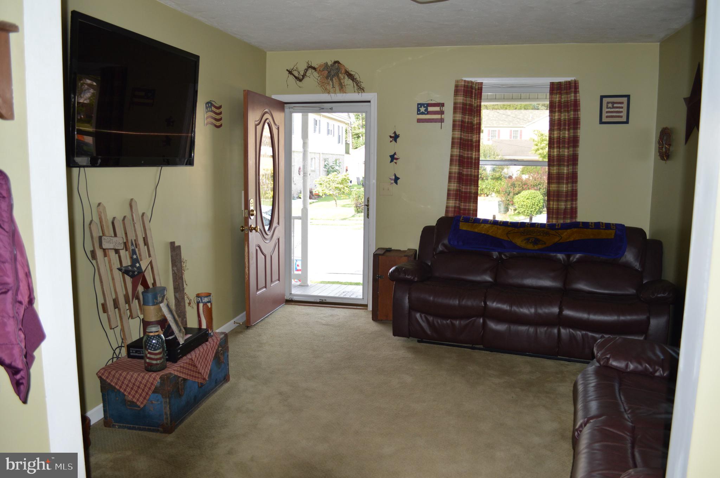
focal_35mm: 27
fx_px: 539
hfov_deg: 67.4
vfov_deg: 47.8
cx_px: 360
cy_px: 239
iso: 220
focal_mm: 18
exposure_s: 1/125
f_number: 4
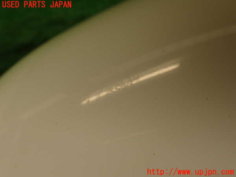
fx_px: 218
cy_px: 88
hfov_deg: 56.8
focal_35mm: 32
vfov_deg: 44.2
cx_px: 118
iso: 100
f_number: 3.2
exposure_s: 1/125
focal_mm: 5.79
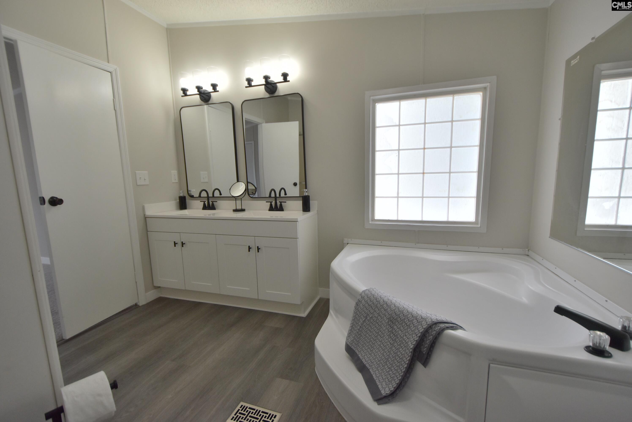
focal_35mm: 15
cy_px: 211
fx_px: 264
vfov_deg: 77.4
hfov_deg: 100.3
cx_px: 316
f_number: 3.5
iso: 400
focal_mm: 10
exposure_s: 1/400
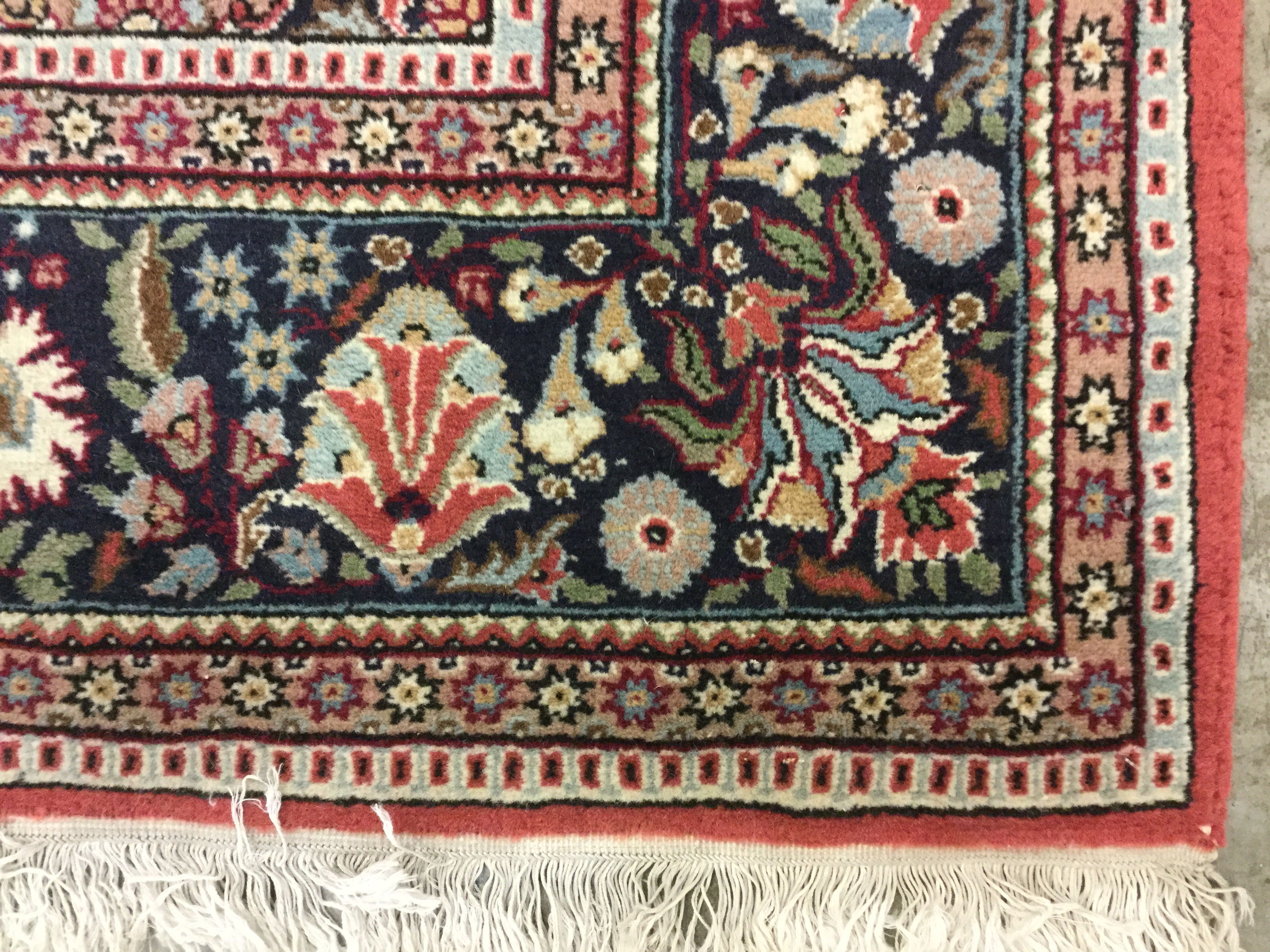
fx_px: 1137
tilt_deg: -88.8
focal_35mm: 31
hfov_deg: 58.4
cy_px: 476
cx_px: 635
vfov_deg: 45.4
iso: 250
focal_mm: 3.3
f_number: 2.4
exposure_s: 1/24
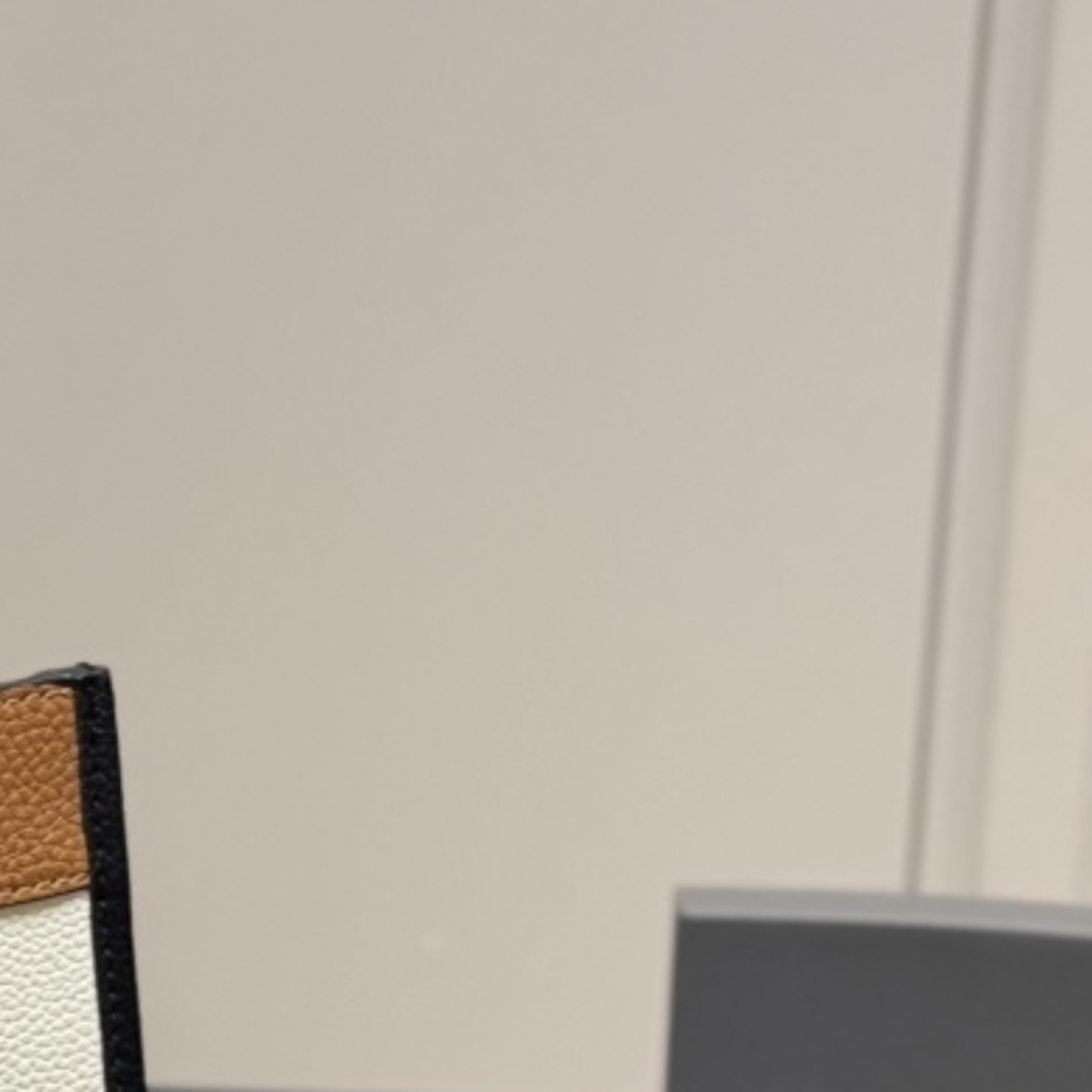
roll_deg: +1.4
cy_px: 1013
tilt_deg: -21.6
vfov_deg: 11.1
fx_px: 5603
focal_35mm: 157
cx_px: -556
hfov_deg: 10.7
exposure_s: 1/50
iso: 80
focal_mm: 6.76
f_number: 1.78
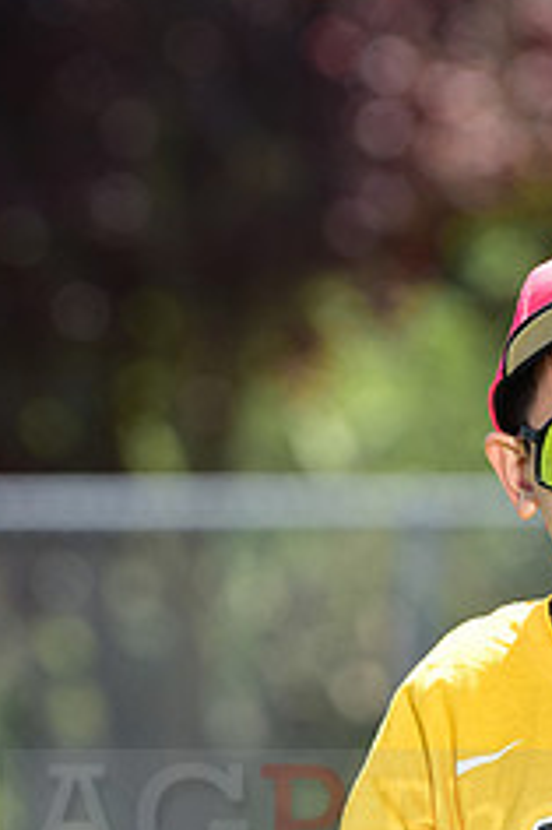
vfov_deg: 4.2
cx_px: 631
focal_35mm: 492
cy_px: 798
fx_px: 11332
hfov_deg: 2.8
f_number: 5
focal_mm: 200
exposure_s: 1/200
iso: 80
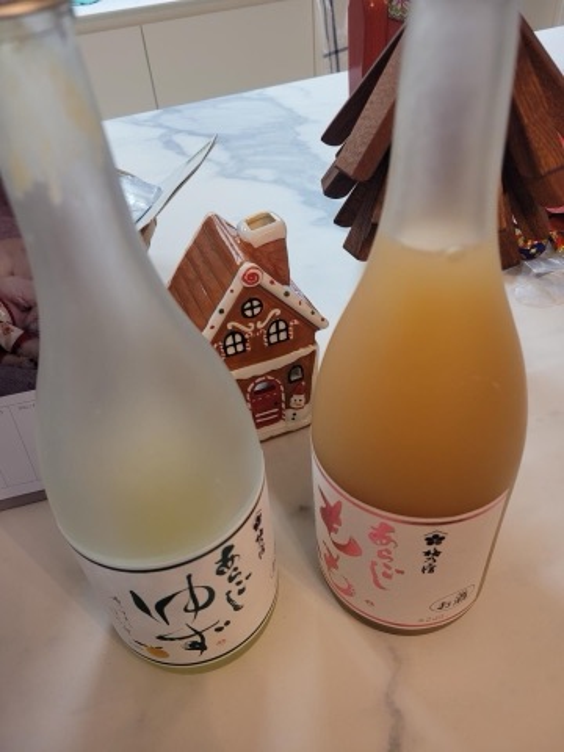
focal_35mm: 26
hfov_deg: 53.1
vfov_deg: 67.3
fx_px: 565
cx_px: 282
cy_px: 376
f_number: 1.8
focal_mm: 5.4
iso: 160
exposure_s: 1/60
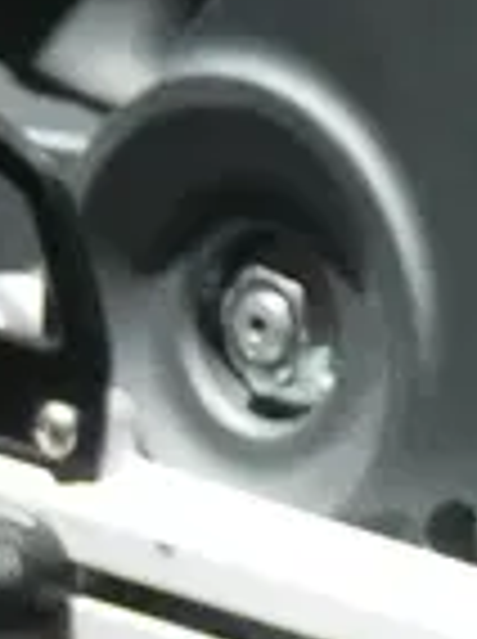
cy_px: 940
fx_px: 7500
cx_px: 2542
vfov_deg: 4.8
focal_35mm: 407
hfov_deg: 3.3
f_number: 2.7
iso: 1600
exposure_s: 1/100
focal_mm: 22.7
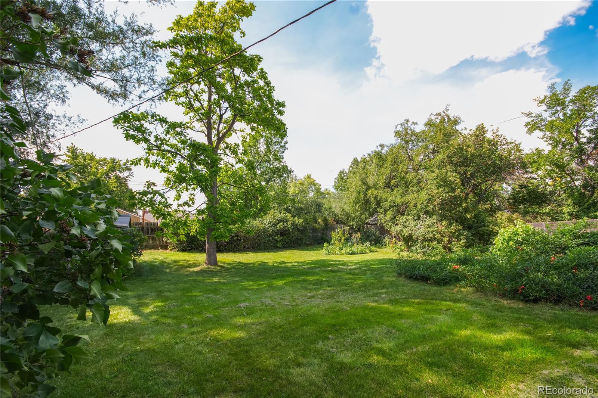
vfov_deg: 77.3
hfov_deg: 100.4
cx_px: 299
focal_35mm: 15
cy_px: 199
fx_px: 249
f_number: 8
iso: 800
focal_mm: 10
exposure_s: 1/500
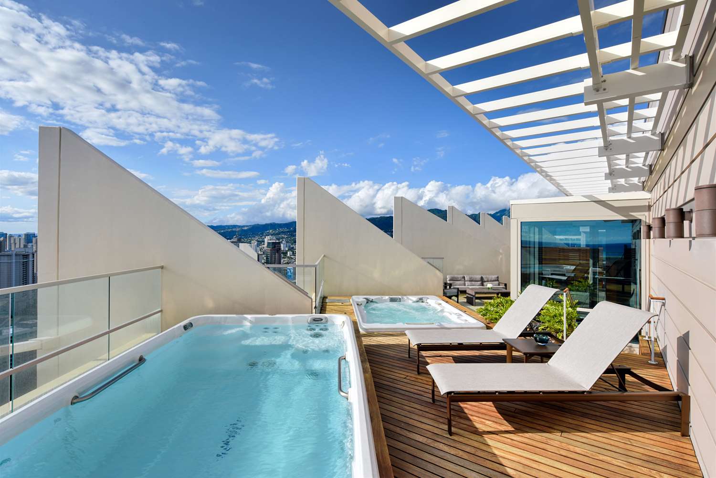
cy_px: 239
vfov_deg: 67.4
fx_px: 358
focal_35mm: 18
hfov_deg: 90.0
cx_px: 358
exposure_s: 1/200
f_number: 16
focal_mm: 18
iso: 200
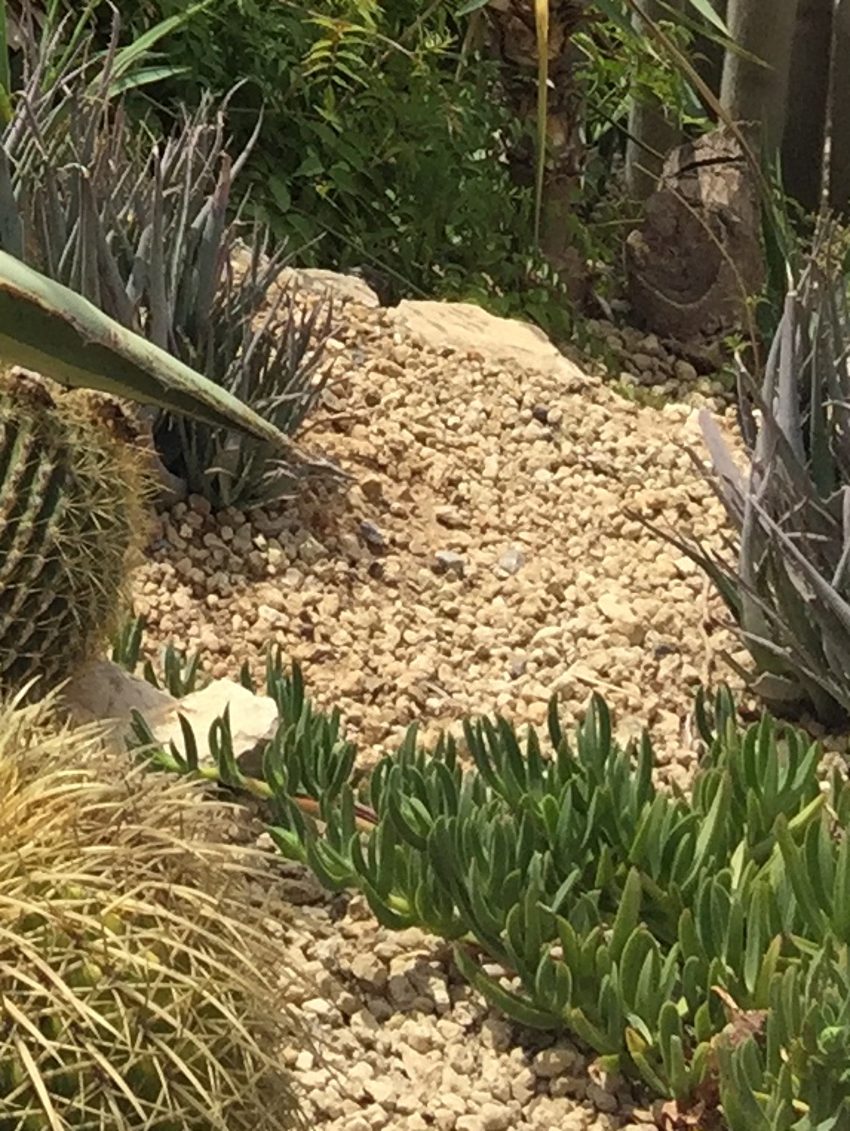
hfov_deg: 11.4
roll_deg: +2.2
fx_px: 4056
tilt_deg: -12.0
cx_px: -467
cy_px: -1073
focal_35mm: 124
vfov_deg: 13.7
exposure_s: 1/2326
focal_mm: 4.15
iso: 32
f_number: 2.2
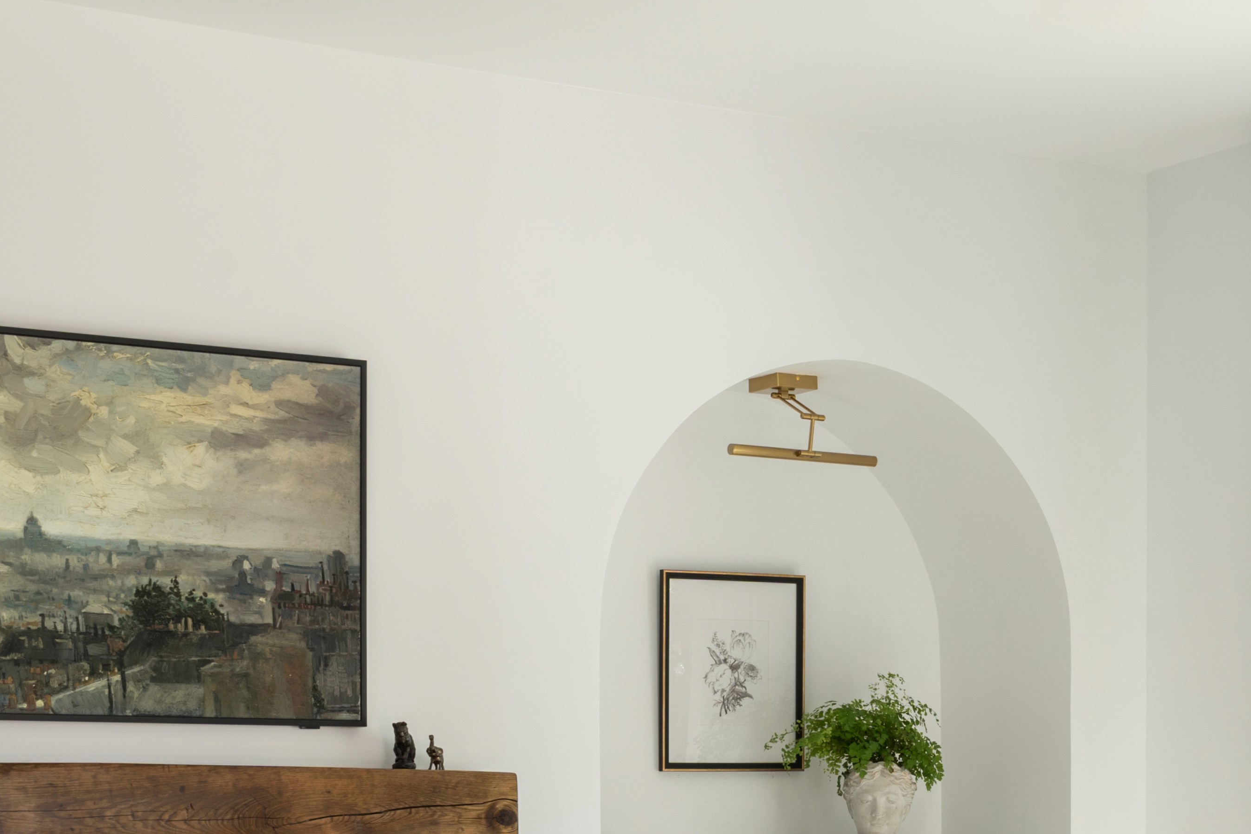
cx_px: 813
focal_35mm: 81
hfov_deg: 25.0
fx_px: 2815
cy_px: 906
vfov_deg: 16.4
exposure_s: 1/8
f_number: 10
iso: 200
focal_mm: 31
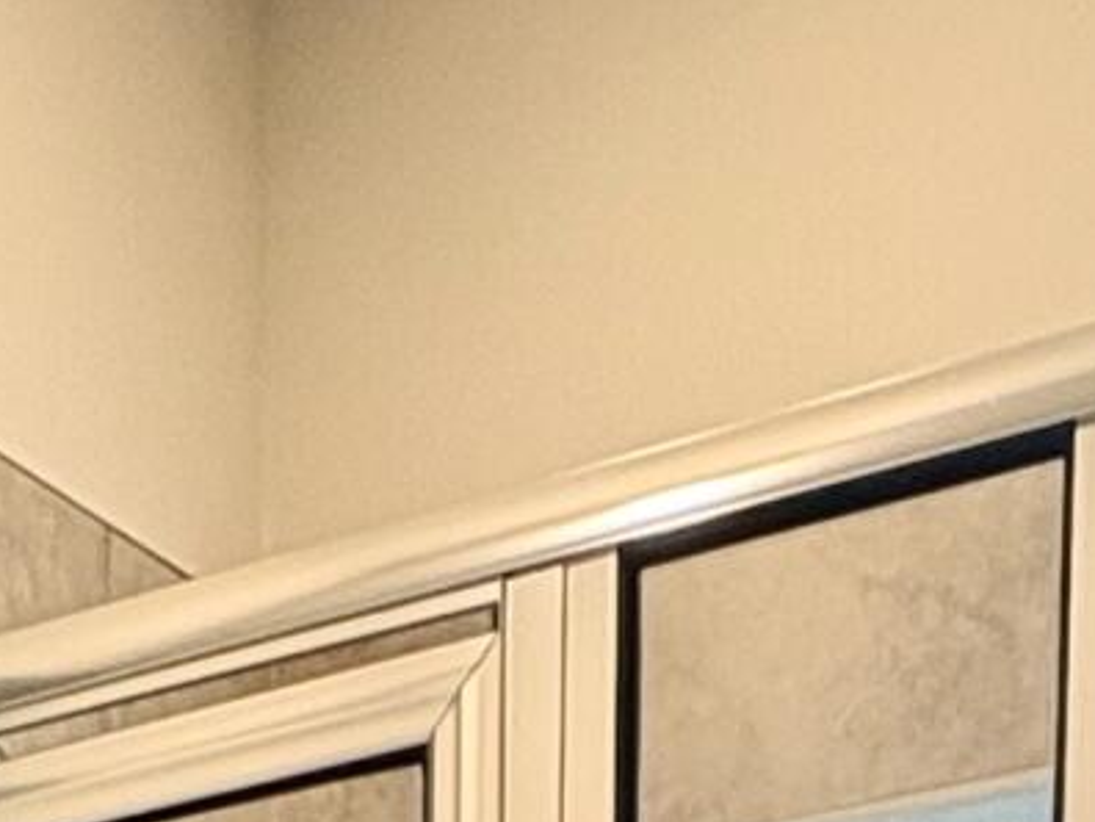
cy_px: 2577
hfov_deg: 18.5
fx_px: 3353
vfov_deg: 9.9
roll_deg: +0.5
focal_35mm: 106
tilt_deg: -7.7
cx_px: 371
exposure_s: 1/60
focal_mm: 2.22
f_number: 2.2
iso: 160
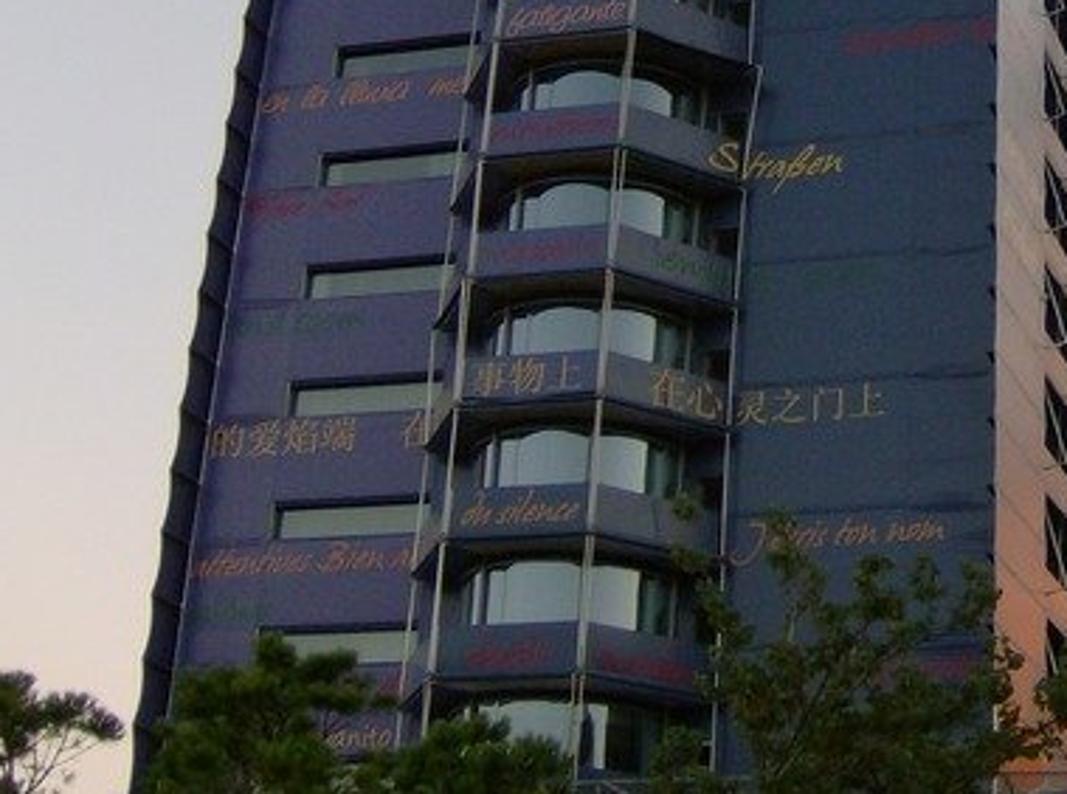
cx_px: 1098
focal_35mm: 76
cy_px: -6
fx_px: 2336
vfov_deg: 18.8
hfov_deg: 24.4
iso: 100
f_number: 2.8
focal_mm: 6
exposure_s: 1/267
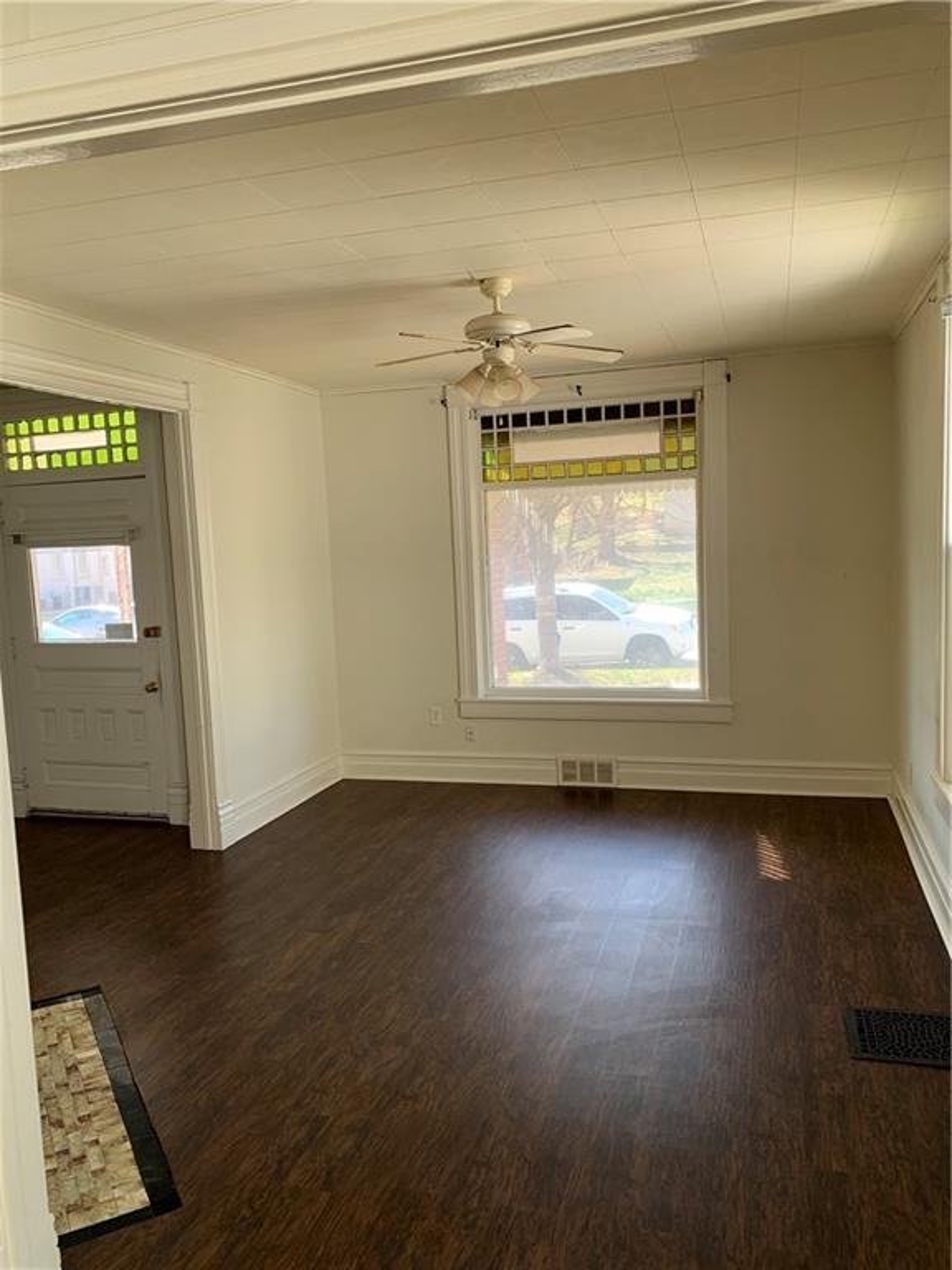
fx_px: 953
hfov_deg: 53.1
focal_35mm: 26
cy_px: 635
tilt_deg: -6.3
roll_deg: +3.1
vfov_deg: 67.3
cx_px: 476
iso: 64
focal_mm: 4.25
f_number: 1.8
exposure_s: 1/121
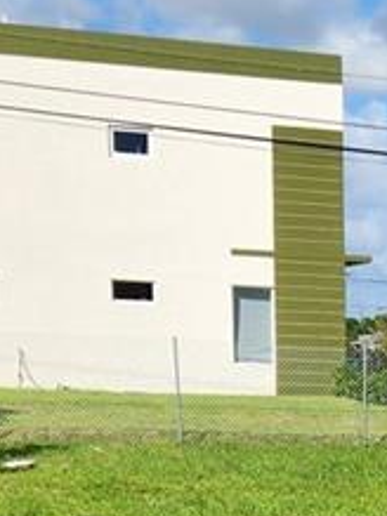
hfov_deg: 10.9
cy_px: 679
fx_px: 1880
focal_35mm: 126
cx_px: 717
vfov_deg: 14.9
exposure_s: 1/2476
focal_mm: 5.4
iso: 20
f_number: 1.8
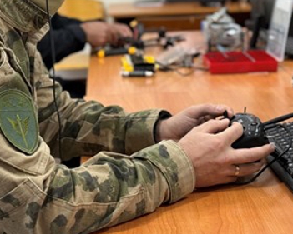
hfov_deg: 21.5
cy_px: 32
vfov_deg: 17.1
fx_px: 772
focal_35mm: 89
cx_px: 119
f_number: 1.78
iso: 200
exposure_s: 1/50
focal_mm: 6.76
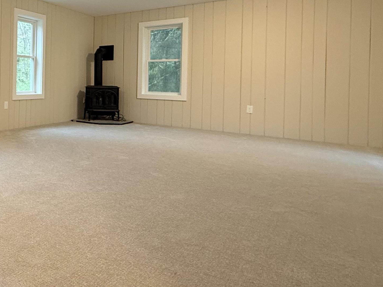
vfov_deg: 45.7
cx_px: -10
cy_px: 84
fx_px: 332
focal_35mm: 30
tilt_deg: -1.1
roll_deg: -0.9
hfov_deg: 48.1
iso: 250
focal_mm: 2.22
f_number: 2.2
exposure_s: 1/60
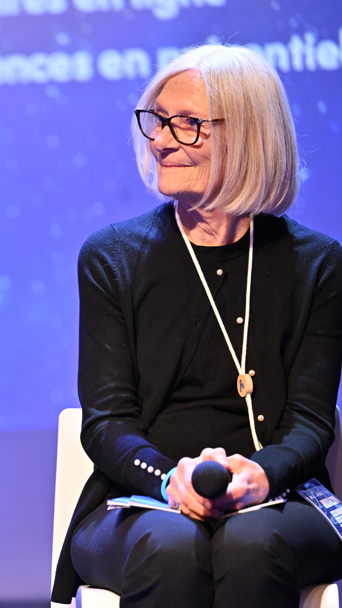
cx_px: -87
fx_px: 4192
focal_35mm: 260
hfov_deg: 4.7
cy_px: 304
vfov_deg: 8.3
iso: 1600
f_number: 2.8
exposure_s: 1/160
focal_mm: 165
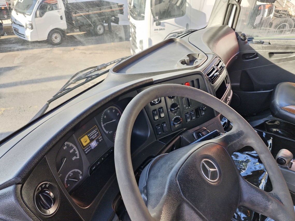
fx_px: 196
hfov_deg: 73.9
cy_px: 110
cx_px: 148
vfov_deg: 58.9
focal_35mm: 23
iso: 100
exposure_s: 1/180
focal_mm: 5.54
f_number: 1.8
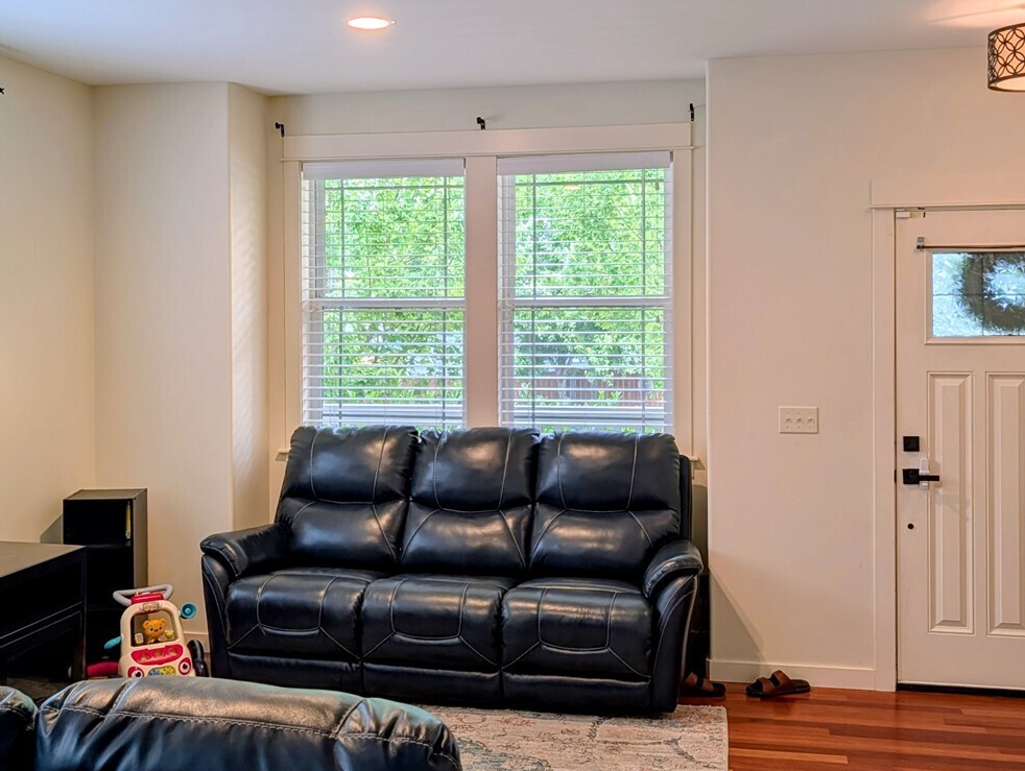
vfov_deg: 36.7
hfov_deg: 47.8
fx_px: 1156
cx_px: 523
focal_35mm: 39
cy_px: 304
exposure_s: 1/144
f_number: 1.68
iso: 21
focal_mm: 6.9
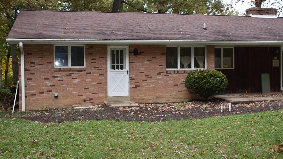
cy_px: 69
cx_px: 141
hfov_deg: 42.9
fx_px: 360
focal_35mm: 48
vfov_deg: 24.9
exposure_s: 1/125
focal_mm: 30
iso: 250
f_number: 5.6
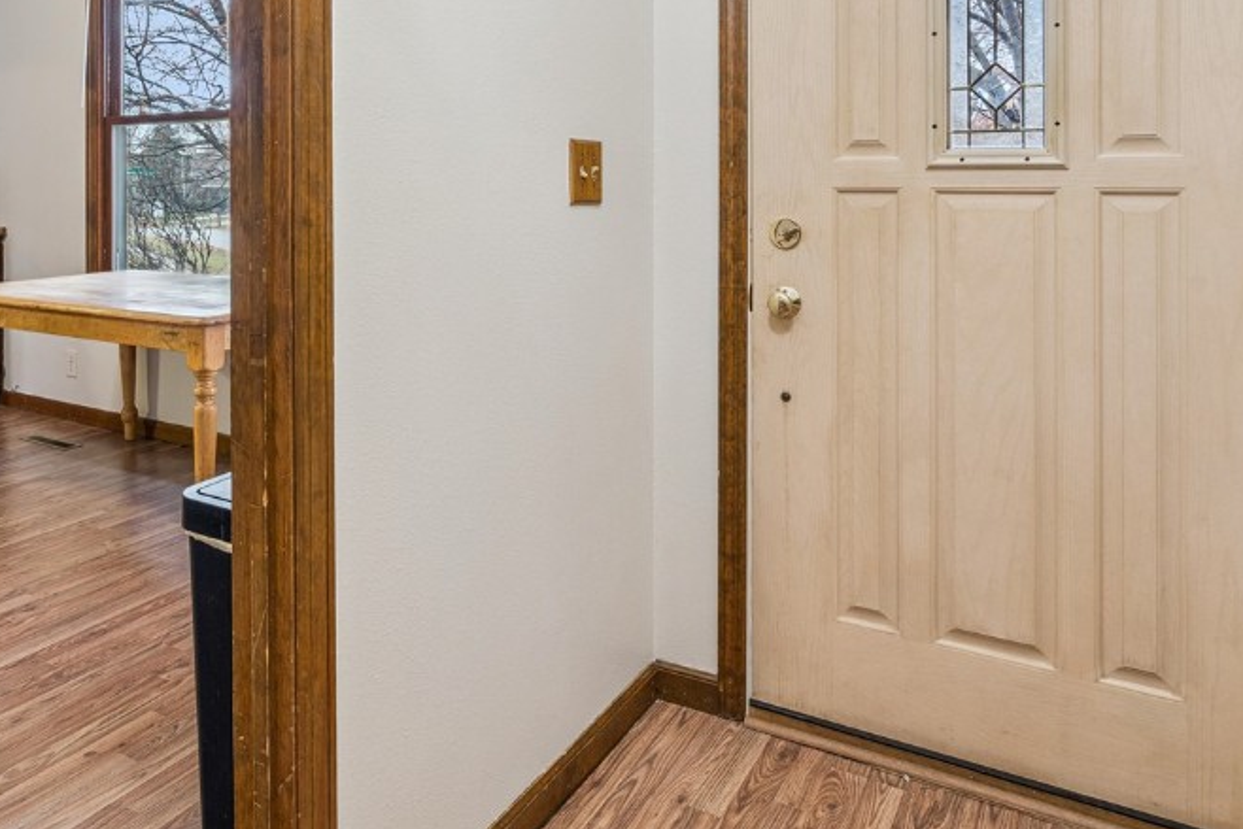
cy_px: 168
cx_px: 474
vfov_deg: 44.2
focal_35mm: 28
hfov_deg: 64.6
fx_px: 967
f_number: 10
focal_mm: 16
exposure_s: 1/1.67
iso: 400
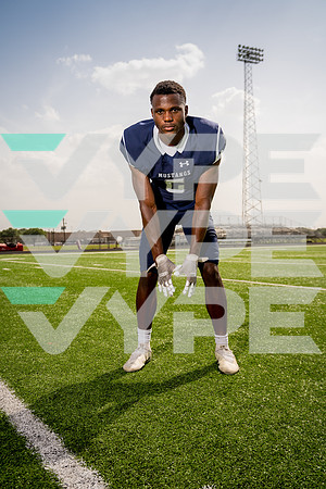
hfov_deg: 37.9
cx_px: 163
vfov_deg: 54.4
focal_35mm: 35
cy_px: 244
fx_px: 475
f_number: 4.5
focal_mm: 35
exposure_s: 1/800
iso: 100
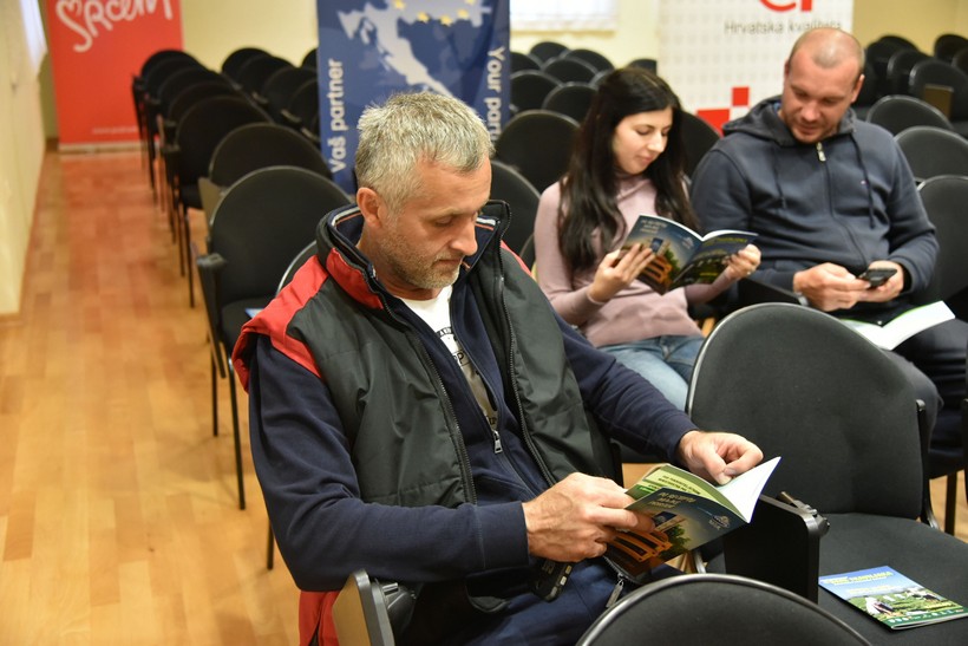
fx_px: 1183
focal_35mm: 44
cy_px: 323
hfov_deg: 44.5
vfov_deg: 30.5
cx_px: 484
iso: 5000
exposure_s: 1/160
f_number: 4
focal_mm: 44
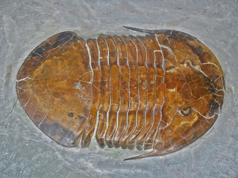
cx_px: 119
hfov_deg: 50.1
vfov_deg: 38.7
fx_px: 254
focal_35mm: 37
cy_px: 89
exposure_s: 1/60
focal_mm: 6.1
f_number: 2.8
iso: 64
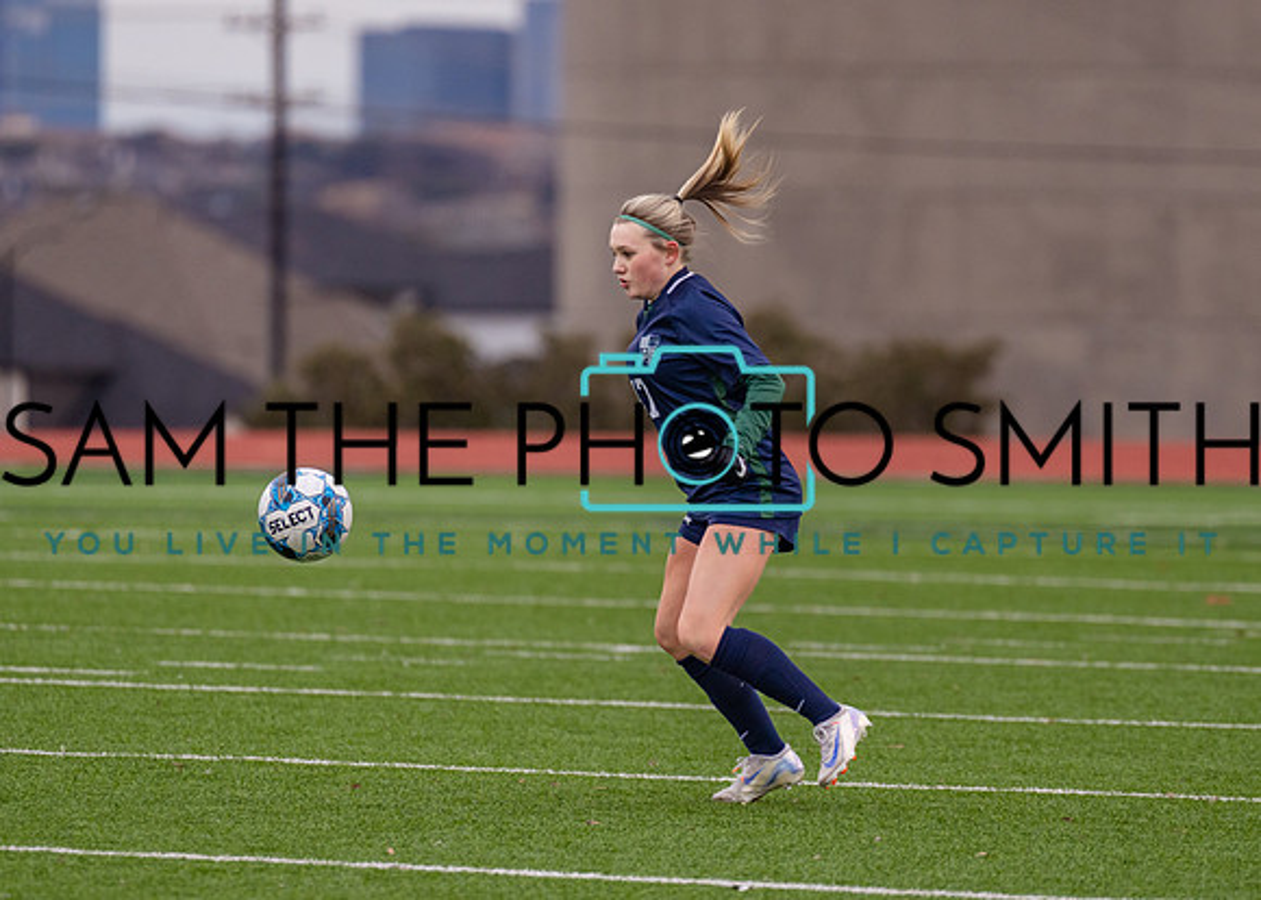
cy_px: 416
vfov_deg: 3.7
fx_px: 13800
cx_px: 693
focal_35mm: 385
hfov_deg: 5.2
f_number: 4
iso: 800
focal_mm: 280
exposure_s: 1/1600
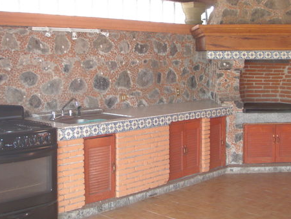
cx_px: 158
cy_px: 78
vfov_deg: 26.9
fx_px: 454
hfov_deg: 35.5
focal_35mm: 54
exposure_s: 1/30
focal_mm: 6.7
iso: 100
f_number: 3.5
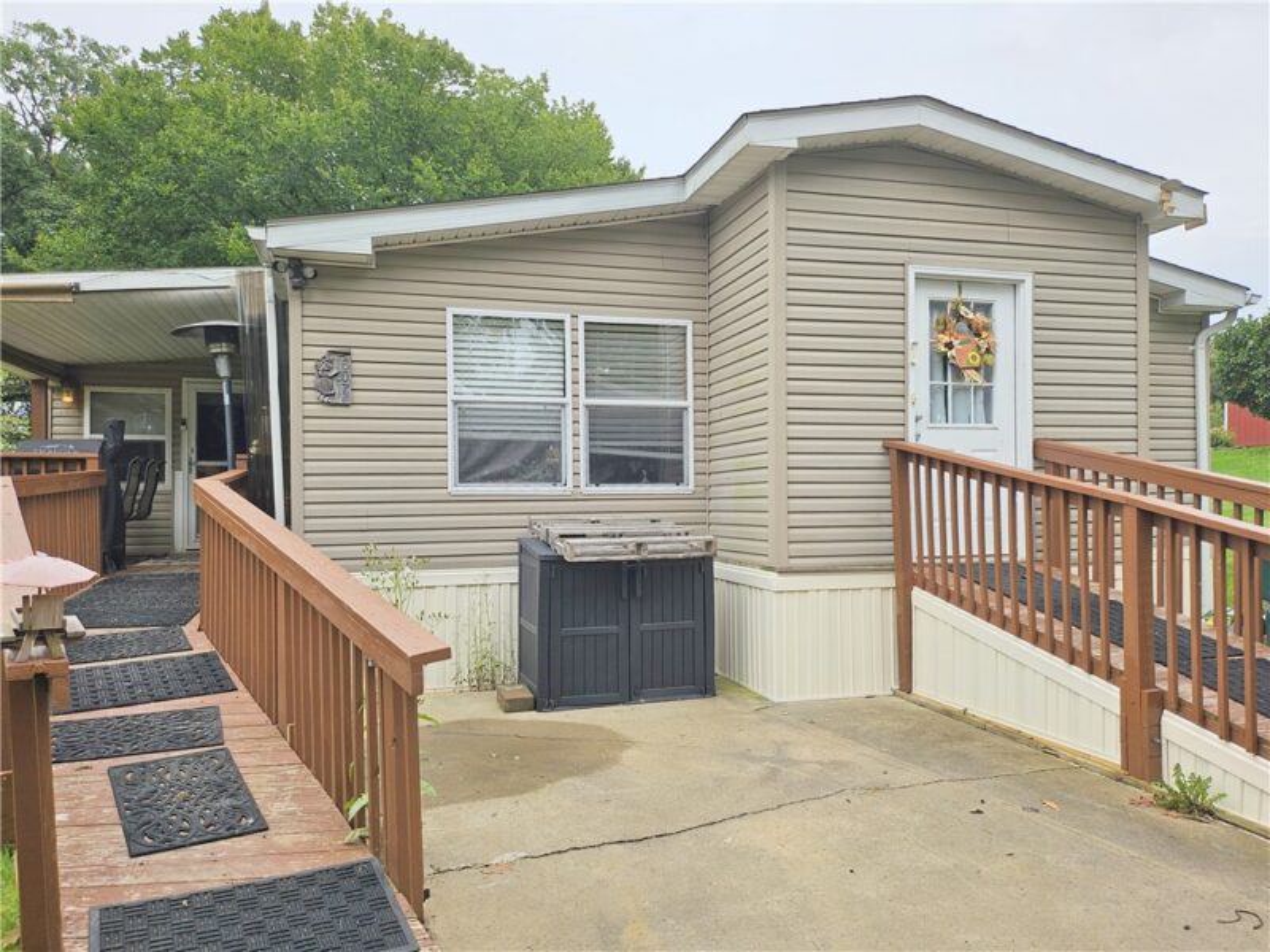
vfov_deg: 56.8
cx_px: 635
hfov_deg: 71.6
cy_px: 476
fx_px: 881
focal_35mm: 24
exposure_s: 1/1588
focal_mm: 5
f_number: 1.8
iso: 50
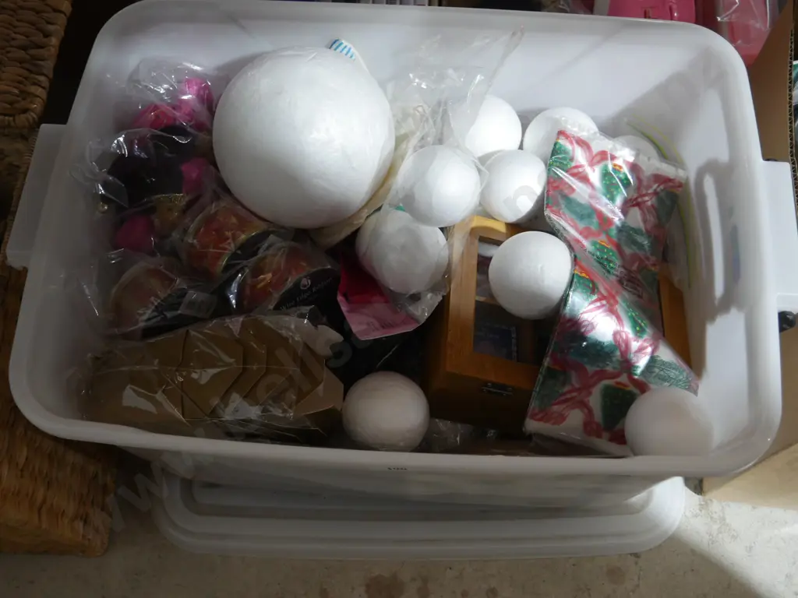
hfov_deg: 49.0
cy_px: 299
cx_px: 399
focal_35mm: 38
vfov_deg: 37.7
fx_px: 876
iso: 1250
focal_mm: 19
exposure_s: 1/60
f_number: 4.1
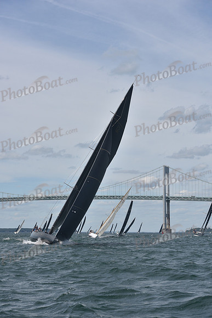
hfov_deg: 19.5
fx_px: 618
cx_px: 106
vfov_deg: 28.8
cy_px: 159
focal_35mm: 70
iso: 320
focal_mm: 70
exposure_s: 1/800
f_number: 8
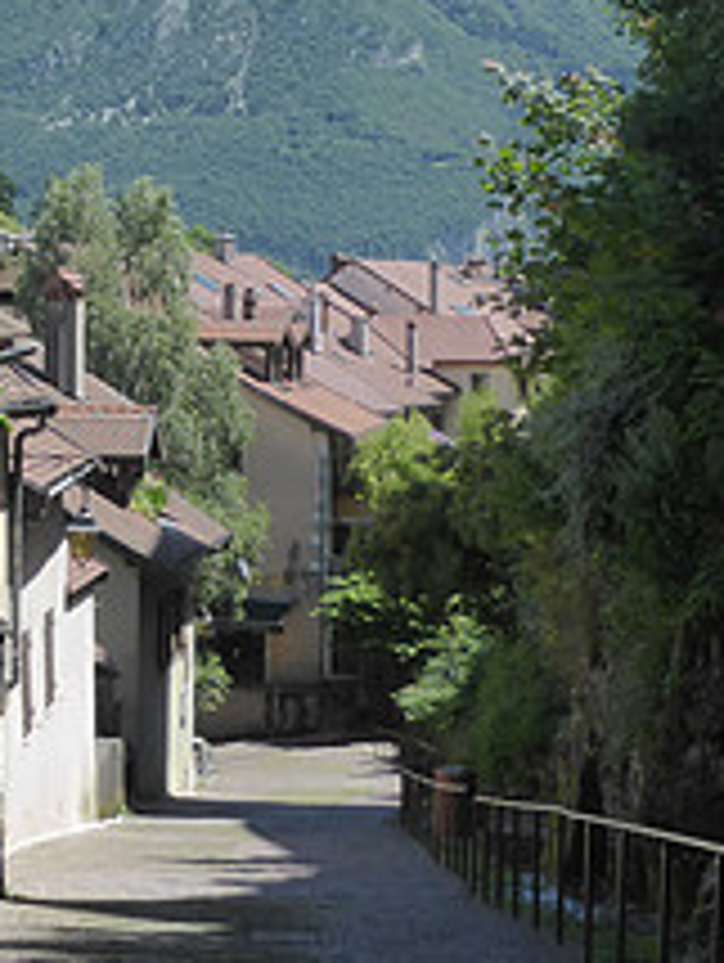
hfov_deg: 17.3
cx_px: 61
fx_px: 2338
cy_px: 162
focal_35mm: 84
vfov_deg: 22.9
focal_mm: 5.4
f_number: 4.5
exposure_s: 1/800
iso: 200
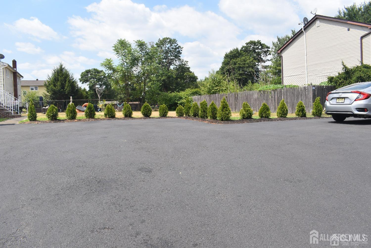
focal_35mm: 27
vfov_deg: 47.9
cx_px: 186
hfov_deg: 67.4
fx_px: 278
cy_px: 124
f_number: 10
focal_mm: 18
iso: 200
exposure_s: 1/400
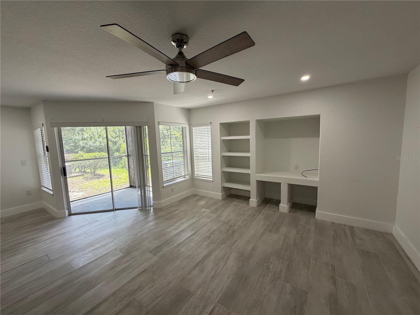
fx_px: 170
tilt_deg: -6.5
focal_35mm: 14
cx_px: 210
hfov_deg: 102.1
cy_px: 158
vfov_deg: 85.7
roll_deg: +1.6
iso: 100
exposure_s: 1/121
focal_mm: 2.22
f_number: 2.2
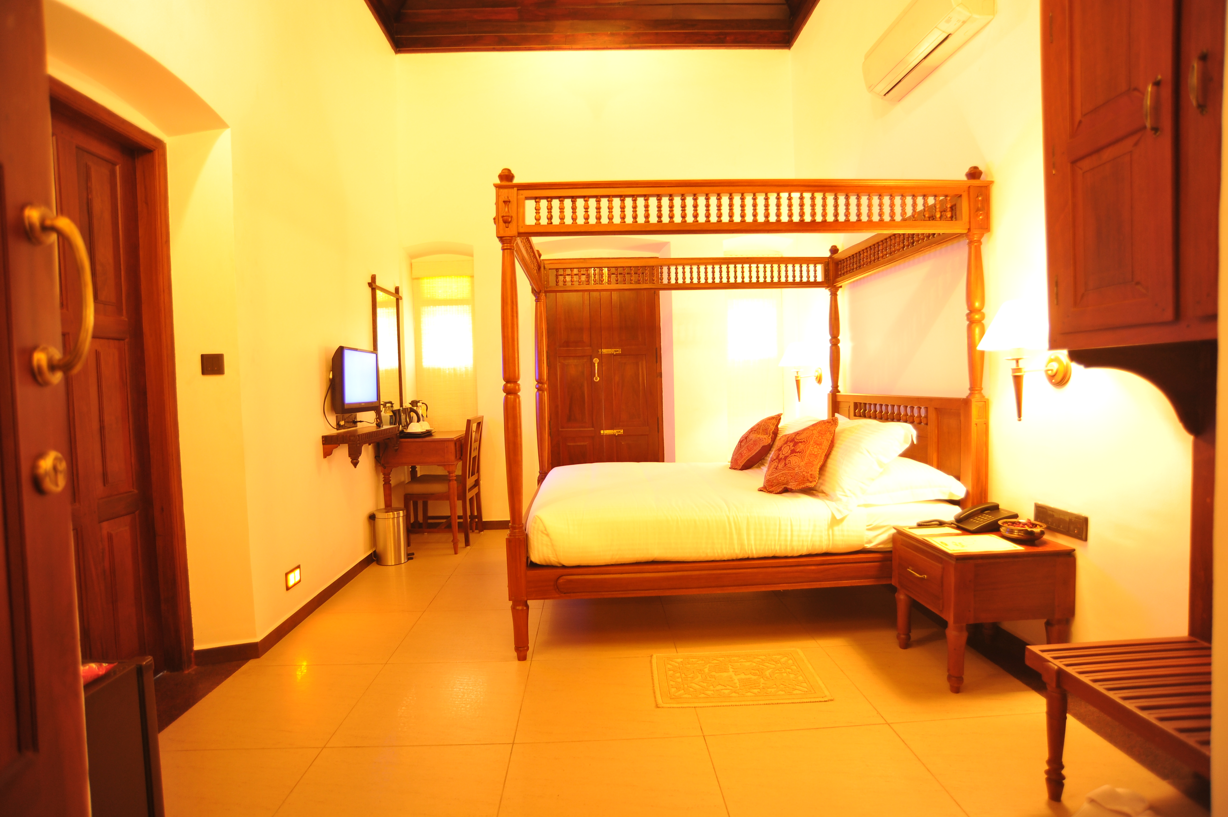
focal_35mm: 18
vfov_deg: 67.3
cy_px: 408
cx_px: 614
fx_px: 614
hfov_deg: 90.0
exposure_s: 1/3
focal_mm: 18
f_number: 4
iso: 800
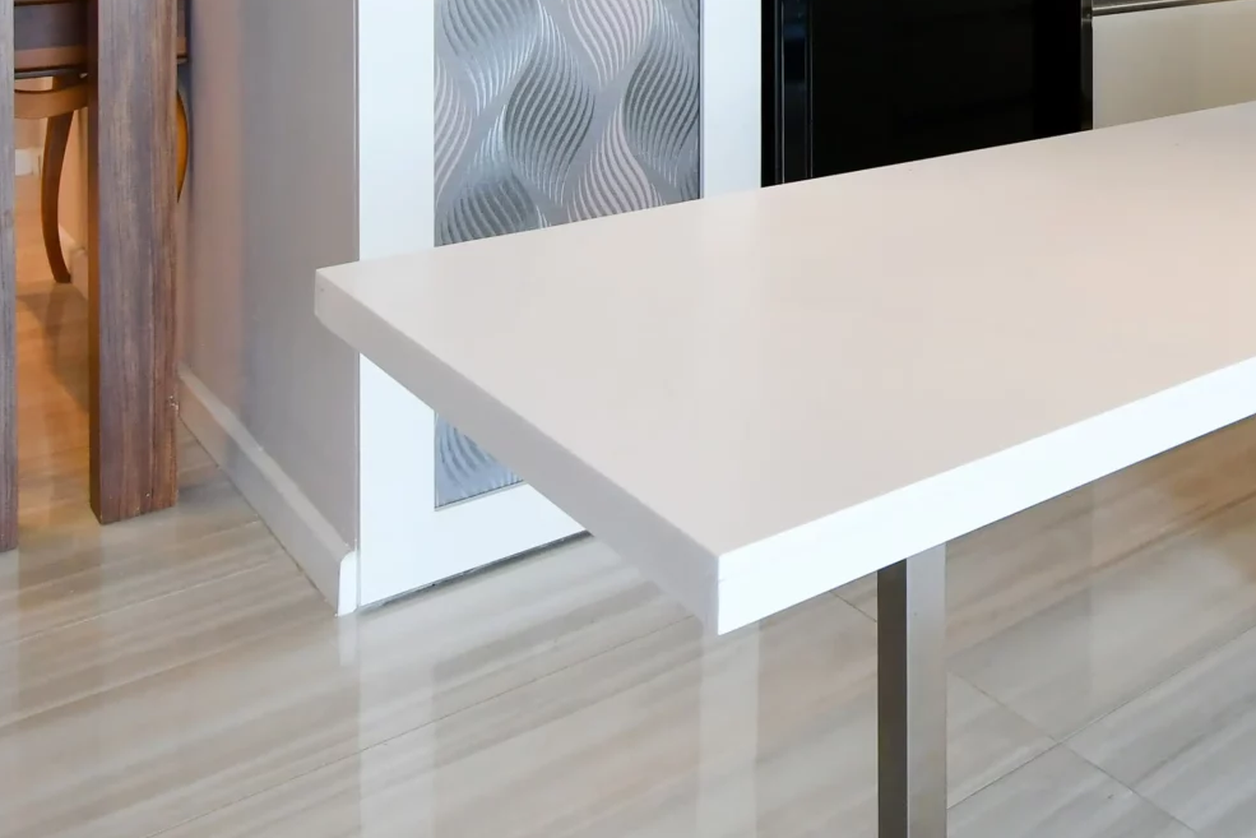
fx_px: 1361
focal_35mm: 39
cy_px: -226
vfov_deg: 28.6
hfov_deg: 42.0
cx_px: 1290
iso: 500
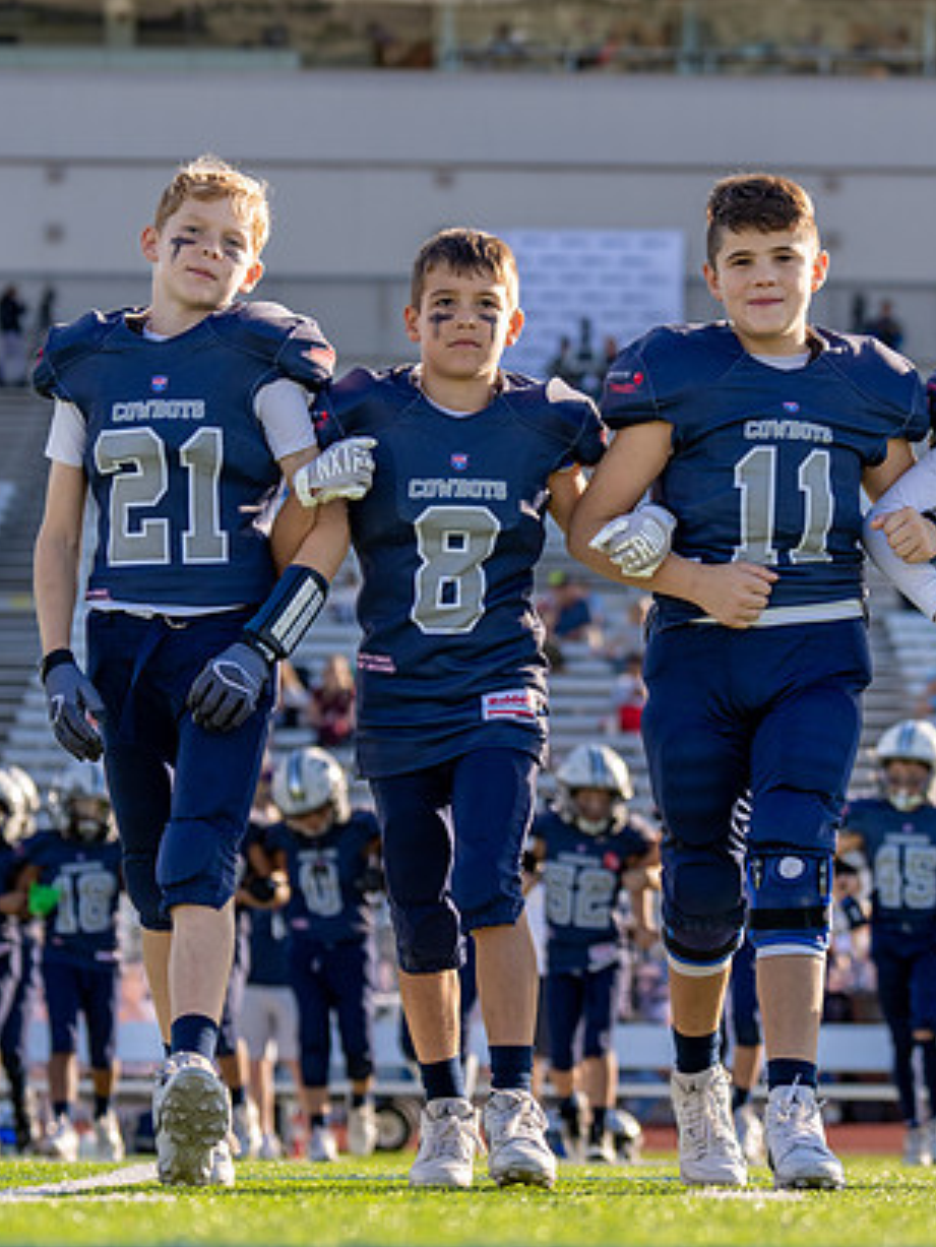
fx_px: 4829
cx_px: 627
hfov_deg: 11.1
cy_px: 551
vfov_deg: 14.7
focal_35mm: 134
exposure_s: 1/1250
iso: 100
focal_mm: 70
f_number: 3.2
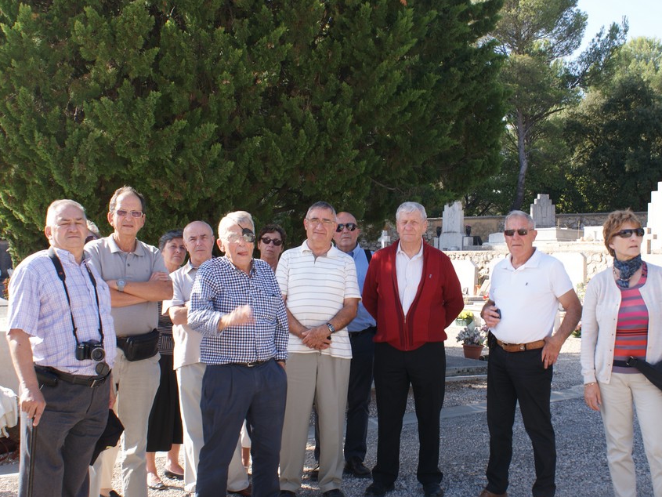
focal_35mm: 49
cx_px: 387
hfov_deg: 38.8
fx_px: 937
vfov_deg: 29.7
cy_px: 242
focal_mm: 28
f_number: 8
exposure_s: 1/60
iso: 100
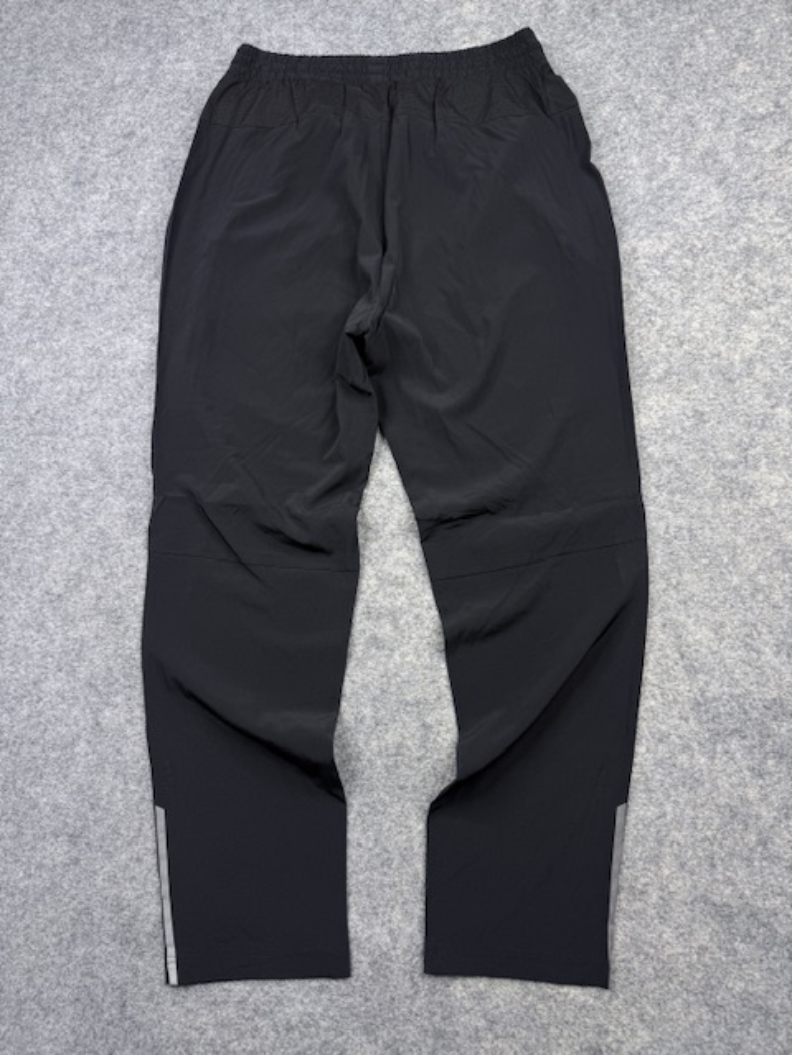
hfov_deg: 56.8
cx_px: 396
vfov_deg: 71.6
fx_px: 732
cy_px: 528
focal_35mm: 24
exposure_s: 1/100
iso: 64
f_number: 1.78
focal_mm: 6.76
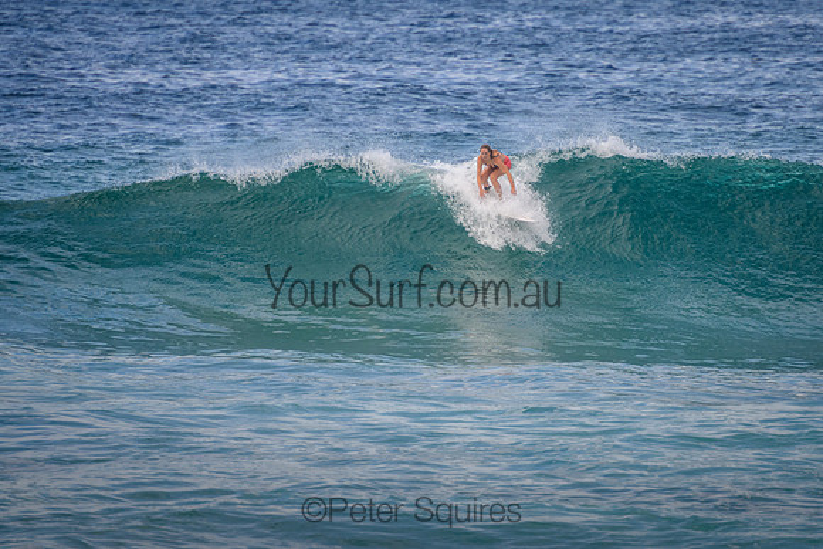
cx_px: 506
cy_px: 201
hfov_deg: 3.8
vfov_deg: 2.5
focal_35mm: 549
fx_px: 12561
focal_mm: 400
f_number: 5.6
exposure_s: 1/2000
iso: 450
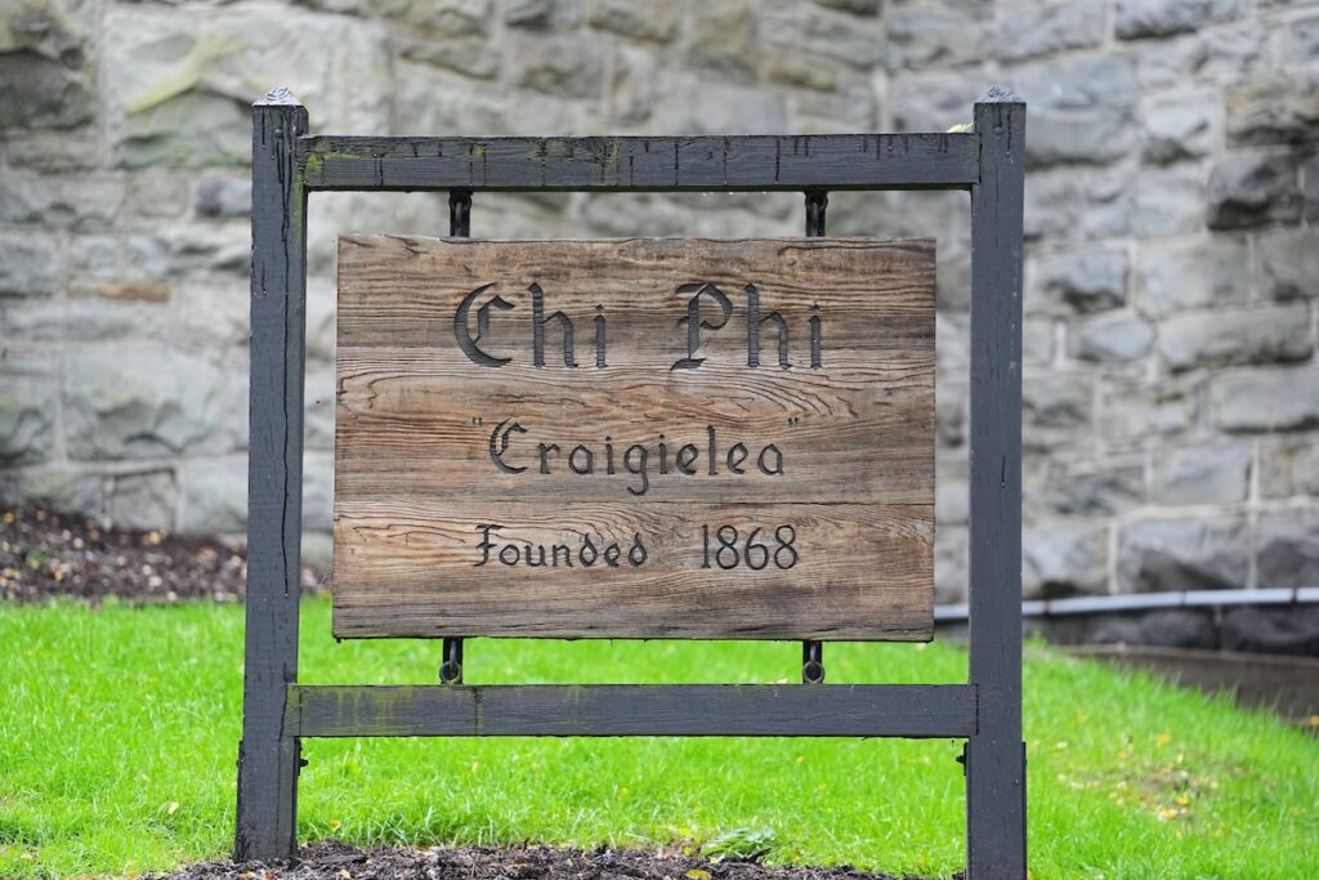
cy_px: 440
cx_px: 660
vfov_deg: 8.2
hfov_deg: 12.2
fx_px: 6156
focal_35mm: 168
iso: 2000
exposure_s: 1/160
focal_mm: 168
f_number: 2.8
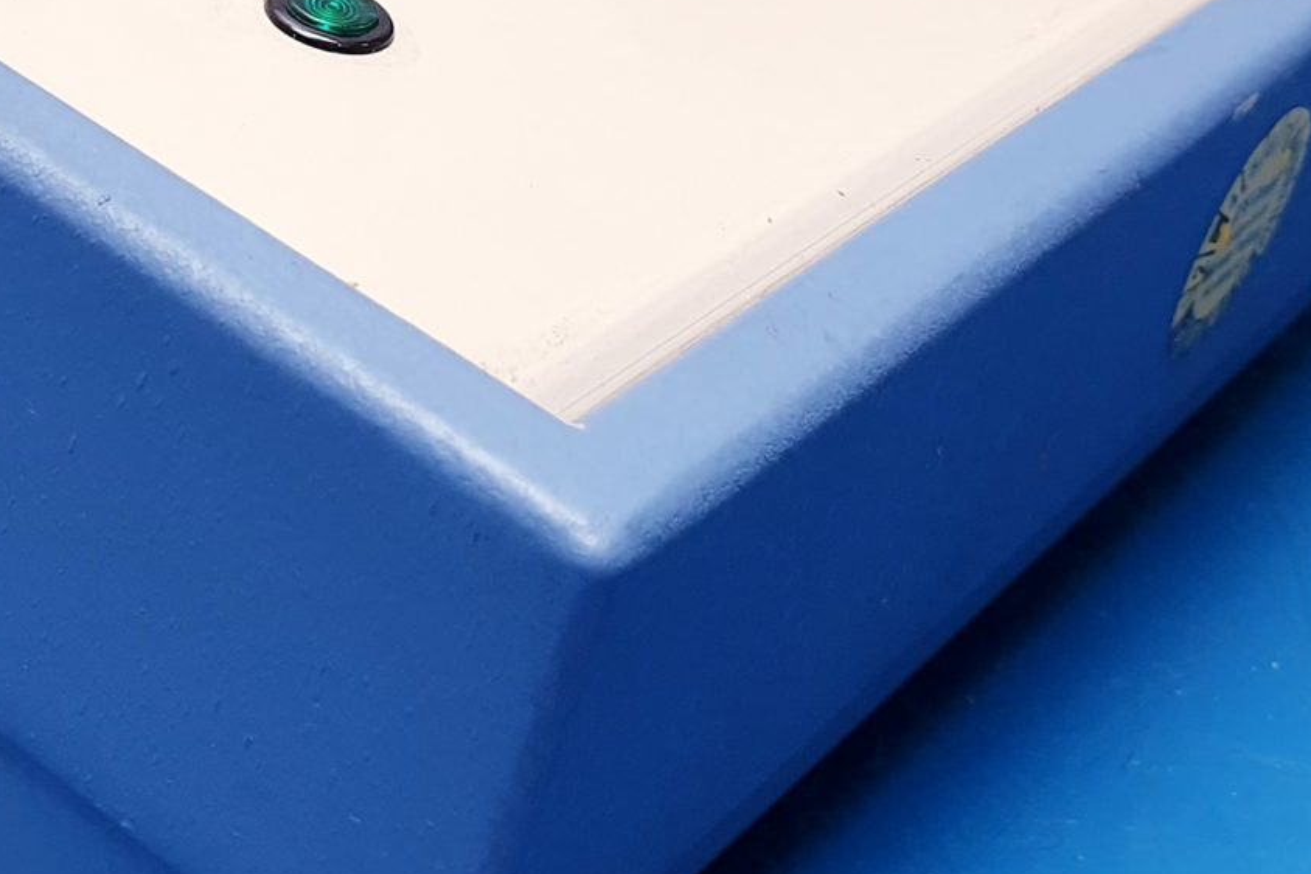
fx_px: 2986
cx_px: 180
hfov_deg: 24.2
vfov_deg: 16.2
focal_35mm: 82
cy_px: -48
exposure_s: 1/50
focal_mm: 4.3
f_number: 2.4
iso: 64
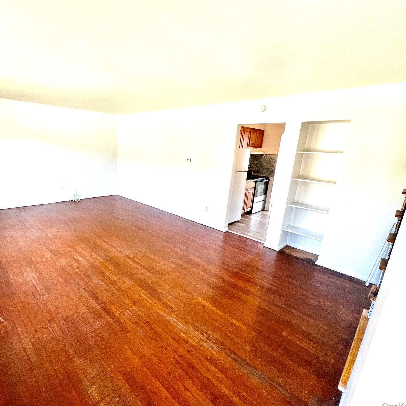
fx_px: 212
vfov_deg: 87.4
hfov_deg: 85.9
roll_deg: -3.0
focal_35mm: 16
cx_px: 155
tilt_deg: -14.1
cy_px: 201
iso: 100
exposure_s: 1/99
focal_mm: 1.57
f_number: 1.8
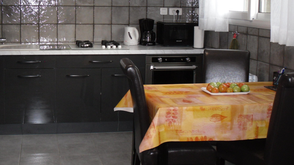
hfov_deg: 37.0
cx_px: 112
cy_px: 46
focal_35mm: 56
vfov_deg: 21.3
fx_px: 437
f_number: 3
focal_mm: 6.3
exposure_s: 1/45
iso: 200
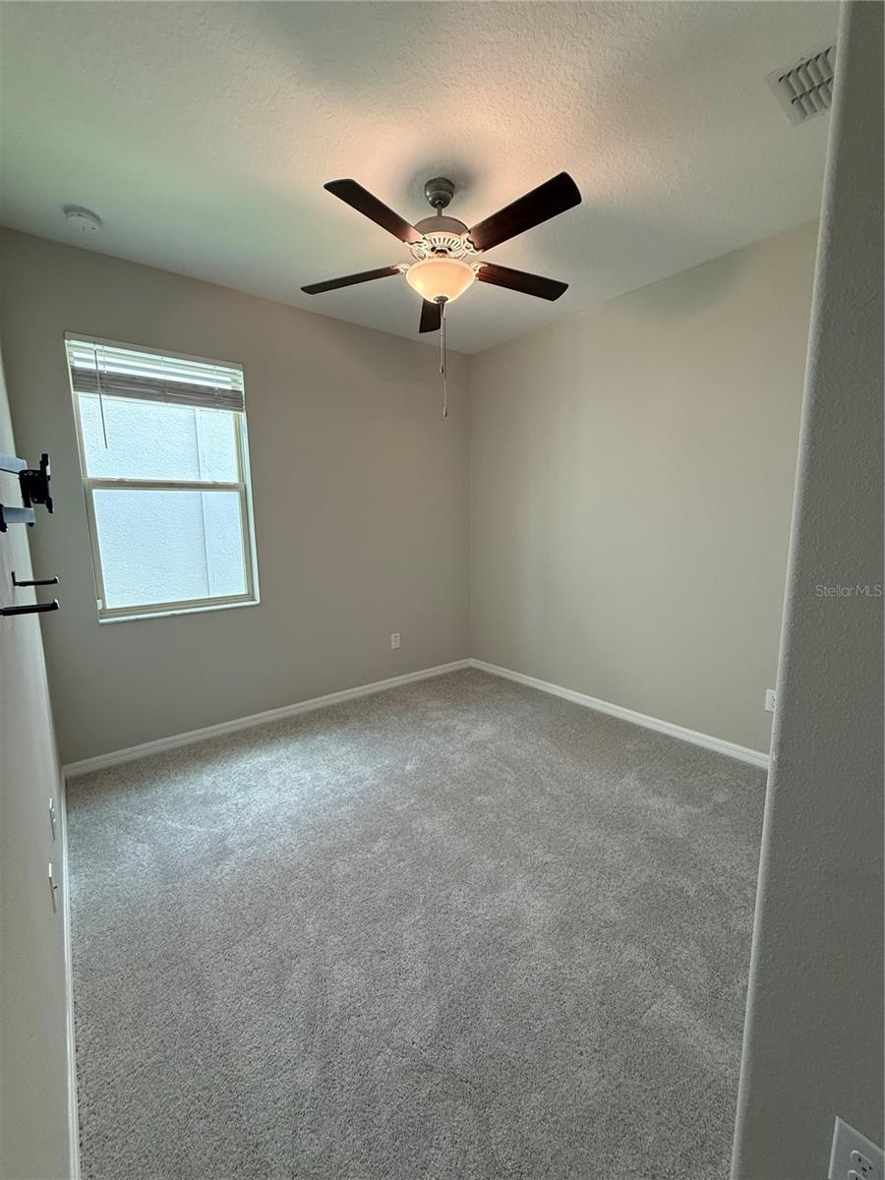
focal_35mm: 14
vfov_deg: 102.1
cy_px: 590
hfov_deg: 85.7
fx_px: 477
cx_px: 442
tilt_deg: -9.5
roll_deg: +0.2
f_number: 2.2
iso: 250
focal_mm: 2.22
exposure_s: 1/120
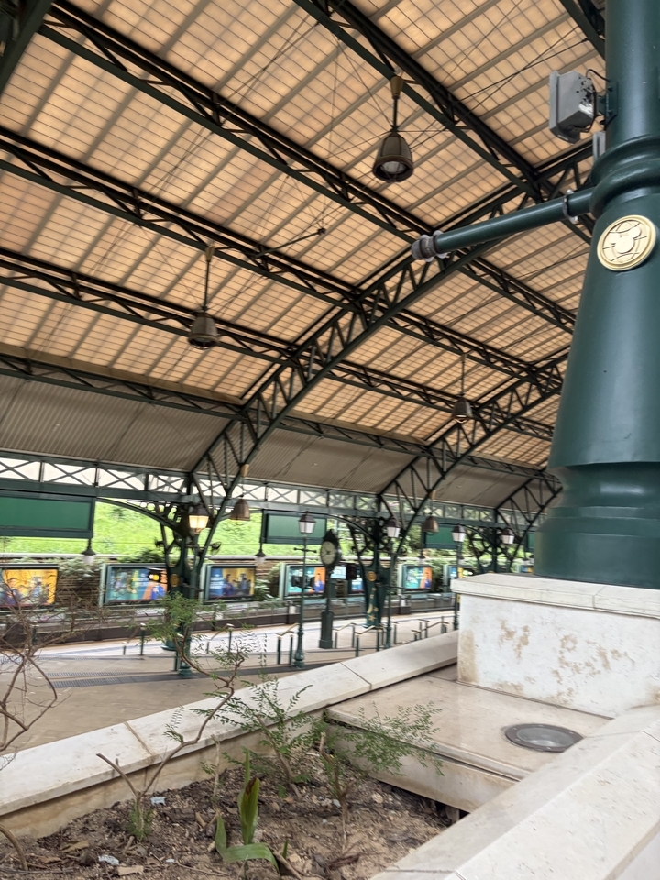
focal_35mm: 26
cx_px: 330
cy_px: 440
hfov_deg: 53.1
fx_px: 661
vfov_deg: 67.3
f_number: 1.6
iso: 125
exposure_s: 1/112
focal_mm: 5.96
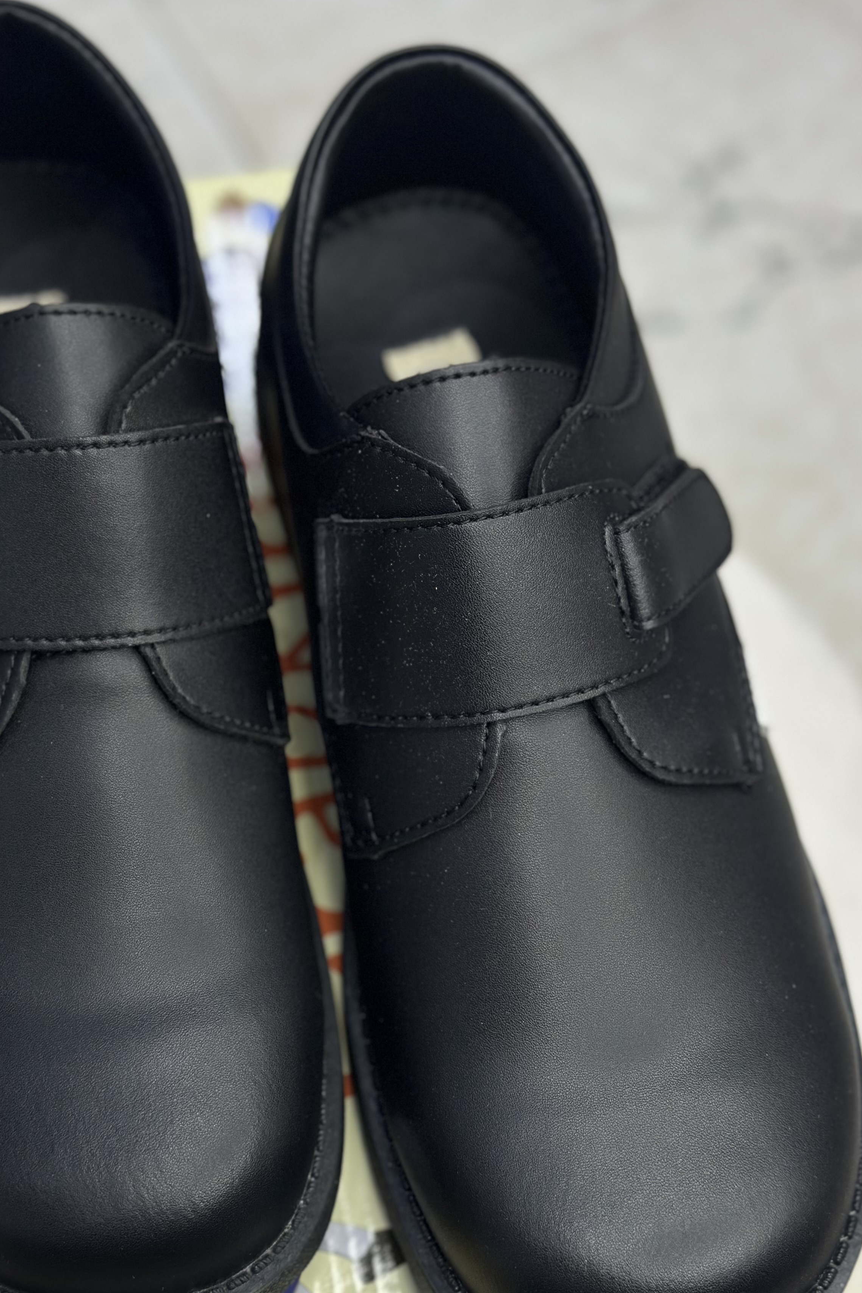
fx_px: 2119
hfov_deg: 22.9
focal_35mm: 59
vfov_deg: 33.9
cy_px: 747
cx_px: 318
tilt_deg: -65.5
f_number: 1.78
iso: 80
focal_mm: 6.86
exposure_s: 1/141
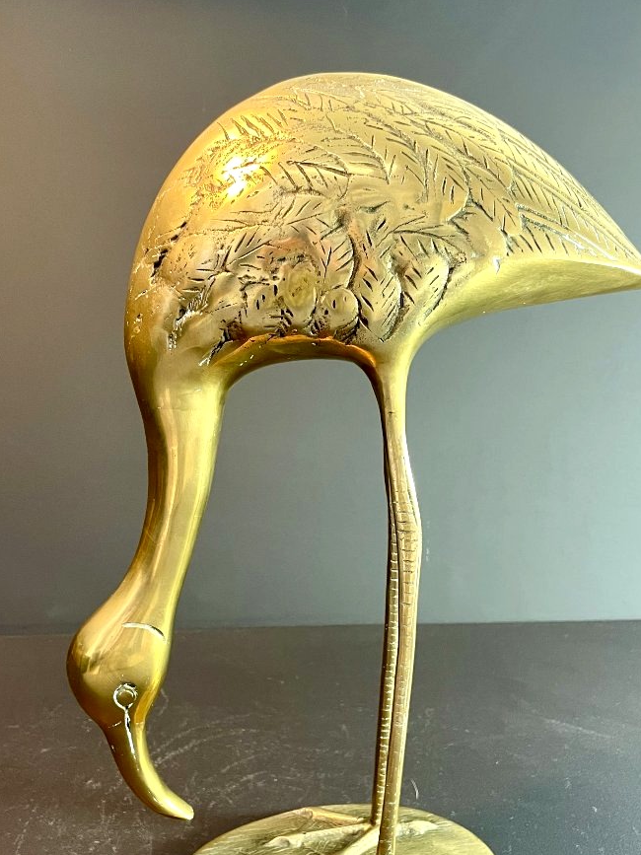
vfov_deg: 51.1
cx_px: 299
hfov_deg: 39.6
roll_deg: -1.4
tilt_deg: -17.0
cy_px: 510
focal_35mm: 36
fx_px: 889
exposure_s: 1/50
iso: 200
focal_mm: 4.2
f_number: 1.6
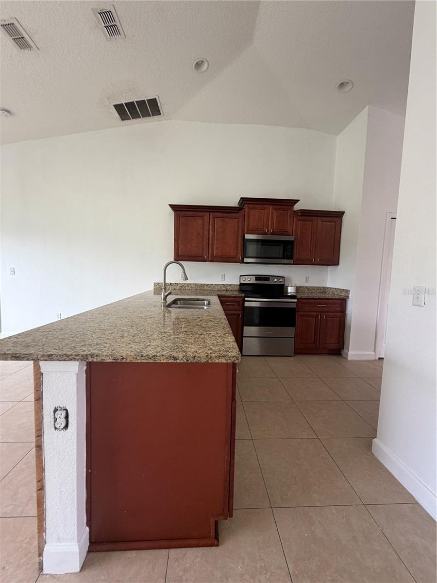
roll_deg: -2.1
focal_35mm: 14
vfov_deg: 102.1
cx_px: 218
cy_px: 292
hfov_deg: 85.7
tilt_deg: -5.0
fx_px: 236
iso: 160
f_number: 2.2
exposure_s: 1/121
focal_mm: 2.22
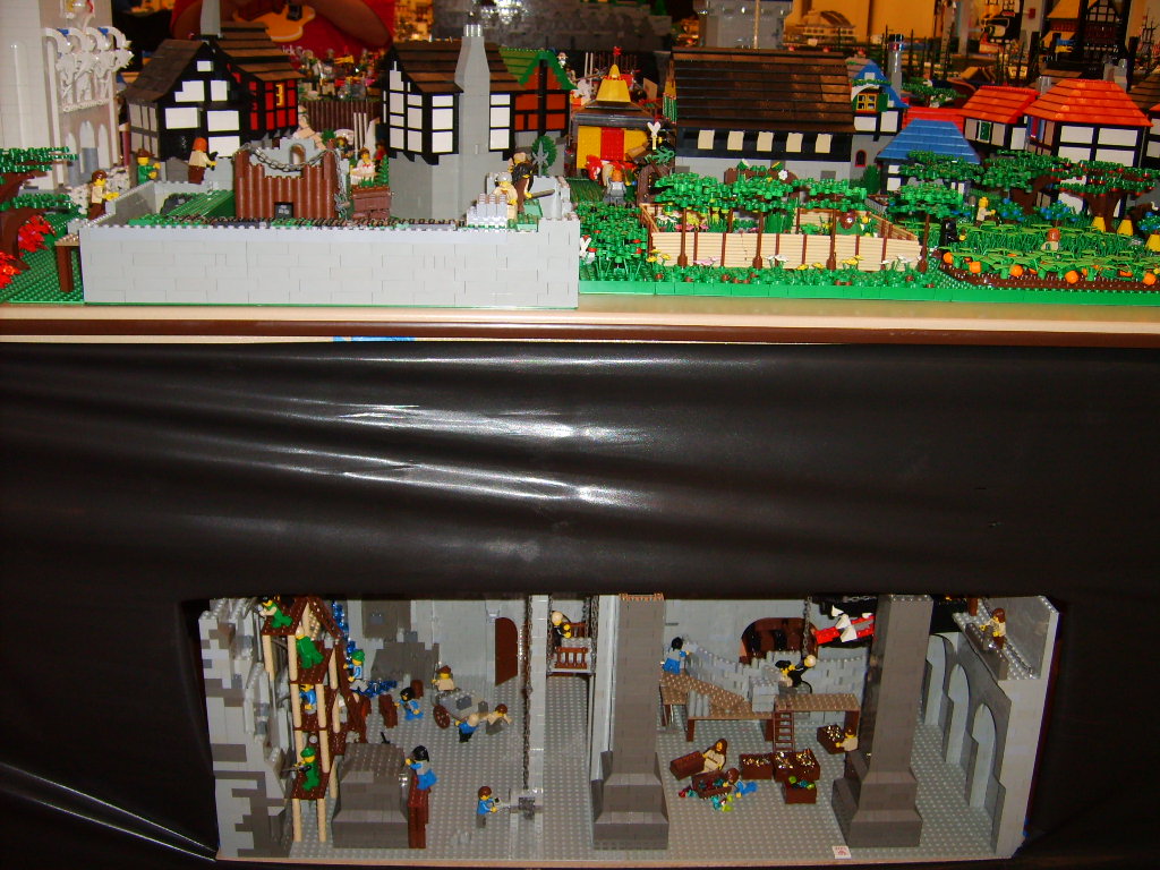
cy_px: 435
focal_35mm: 35
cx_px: 580
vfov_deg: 40.7
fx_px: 1173
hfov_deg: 52.6
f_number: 2.8
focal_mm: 5.8
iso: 100
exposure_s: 1/30
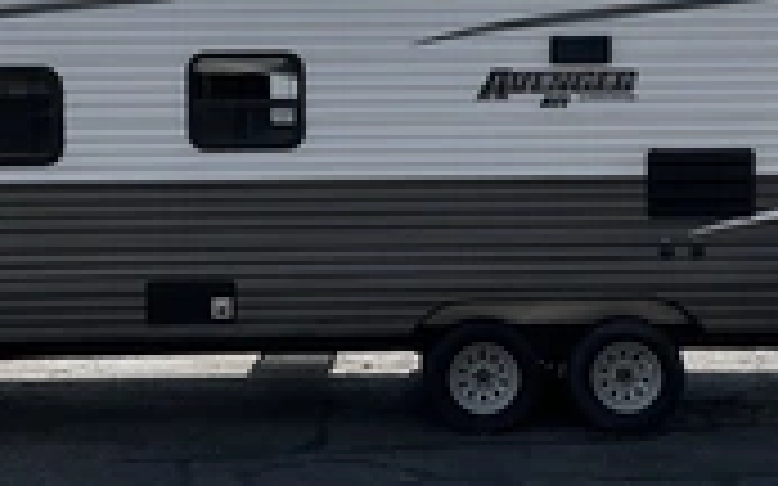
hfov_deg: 29.0
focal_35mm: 71
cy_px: 184
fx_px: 1505
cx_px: 387
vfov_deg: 18.3
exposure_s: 1/2959
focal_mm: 3
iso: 25
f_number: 1.8
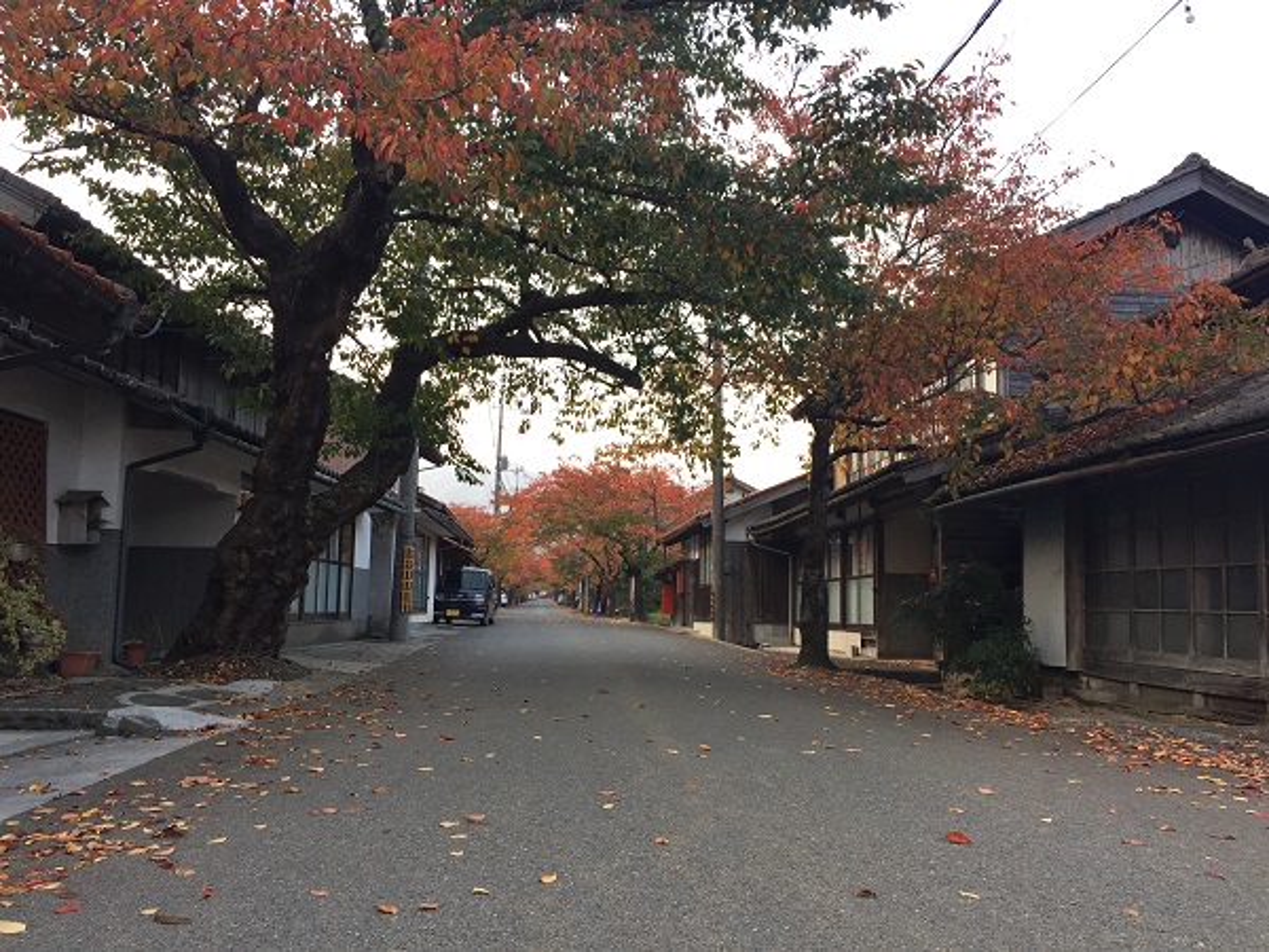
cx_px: 634
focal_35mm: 29
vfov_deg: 48.2
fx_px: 1063
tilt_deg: +6.5
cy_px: 476
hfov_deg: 61.7
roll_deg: -1.6
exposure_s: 1/120
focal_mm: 4.15
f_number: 2.2
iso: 40
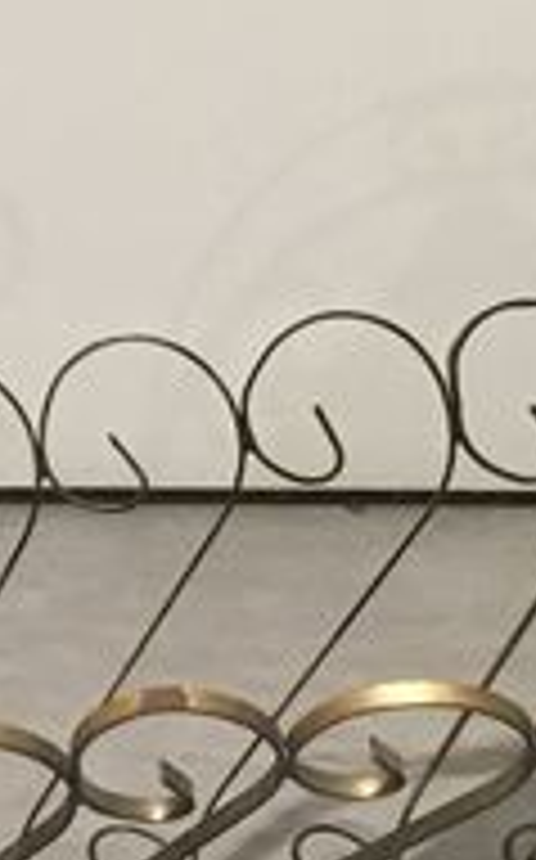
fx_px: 3771
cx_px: -207
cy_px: 279
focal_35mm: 161
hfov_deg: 8.0
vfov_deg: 13.0
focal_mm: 4.15
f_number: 2.2
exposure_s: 1/25
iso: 200
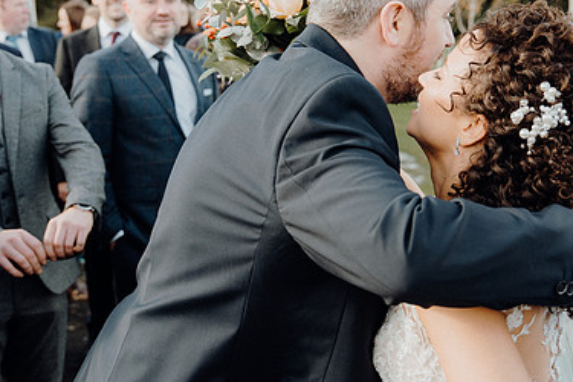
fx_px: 812
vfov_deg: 26.5
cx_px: 358
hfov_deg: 38.6
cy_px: 167
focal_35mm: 51
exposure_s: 1/400
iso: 250
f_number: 3.5
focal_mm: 33
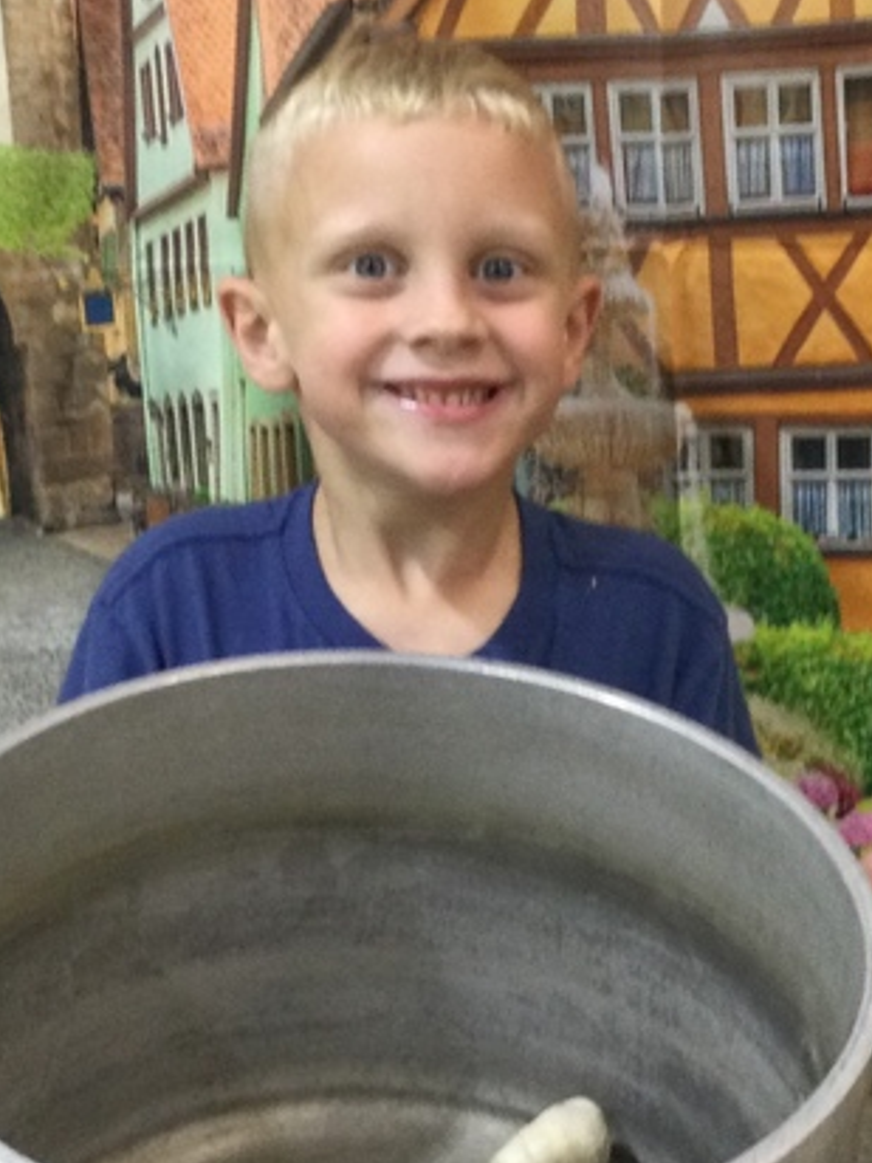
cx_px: 350
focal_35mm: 77
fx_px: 2586
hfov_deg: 19.1
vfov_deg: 25.2
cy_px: 423
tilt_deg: -19.1
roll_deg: +1.0
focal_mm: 3.3
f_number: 2.4
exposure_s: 1/30
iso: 64
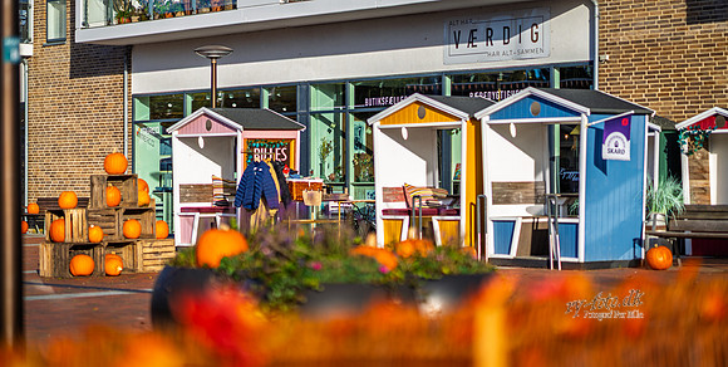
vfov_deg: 12.0
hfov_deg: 23.6
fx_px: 1742
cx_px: 363
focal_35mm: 92
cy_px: 190
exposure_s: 1/4000
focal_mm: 85
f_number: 1.4
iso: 50
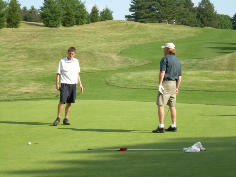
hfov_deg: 17.9
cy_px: 88
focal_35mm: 110
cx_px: 118
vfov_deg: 13.5
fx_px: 750
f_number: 4.9
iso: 50
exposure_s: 1/250
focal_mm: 18.9
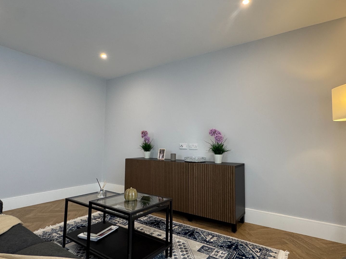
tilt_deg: +5.2
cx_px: 177
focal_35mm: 20
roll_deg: -0.3
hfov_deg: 81.7
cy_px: 130
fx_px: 200
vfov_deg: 66.0
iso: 200
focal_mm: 2.22
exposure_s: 1/99
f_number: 2.2
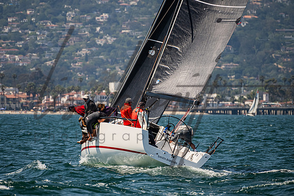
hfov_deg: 3.8
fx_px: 4464
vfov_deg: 2.5
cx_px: 139
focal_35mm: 547
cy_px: 94
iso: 500
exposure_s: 1/2000
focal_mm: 400
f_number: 8
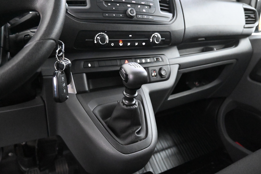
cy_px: 87
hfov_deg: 73.7
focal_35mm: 24
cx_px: 130
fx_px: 174
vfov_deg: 53.1
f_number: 3.5
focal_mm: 16
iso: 16000
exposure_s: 1/25
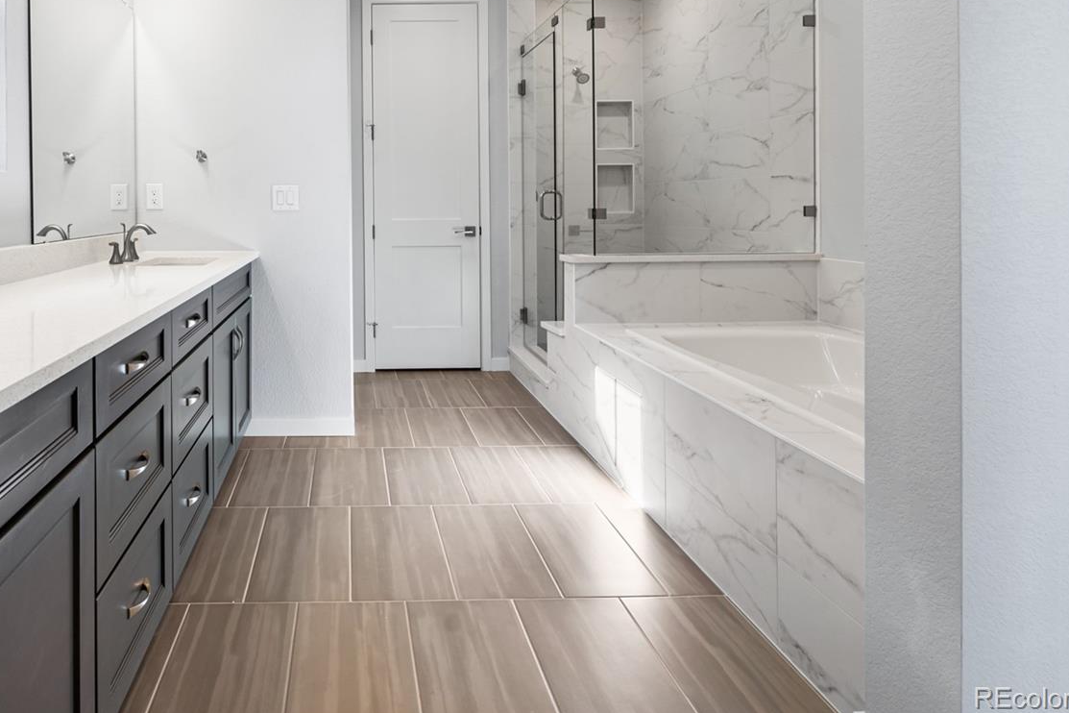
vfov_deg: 53.3
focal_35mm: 23
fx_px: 683
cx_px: 361
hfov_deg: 73.9
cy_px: 206
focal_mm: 16
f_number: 8
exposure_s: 1/20
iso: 125
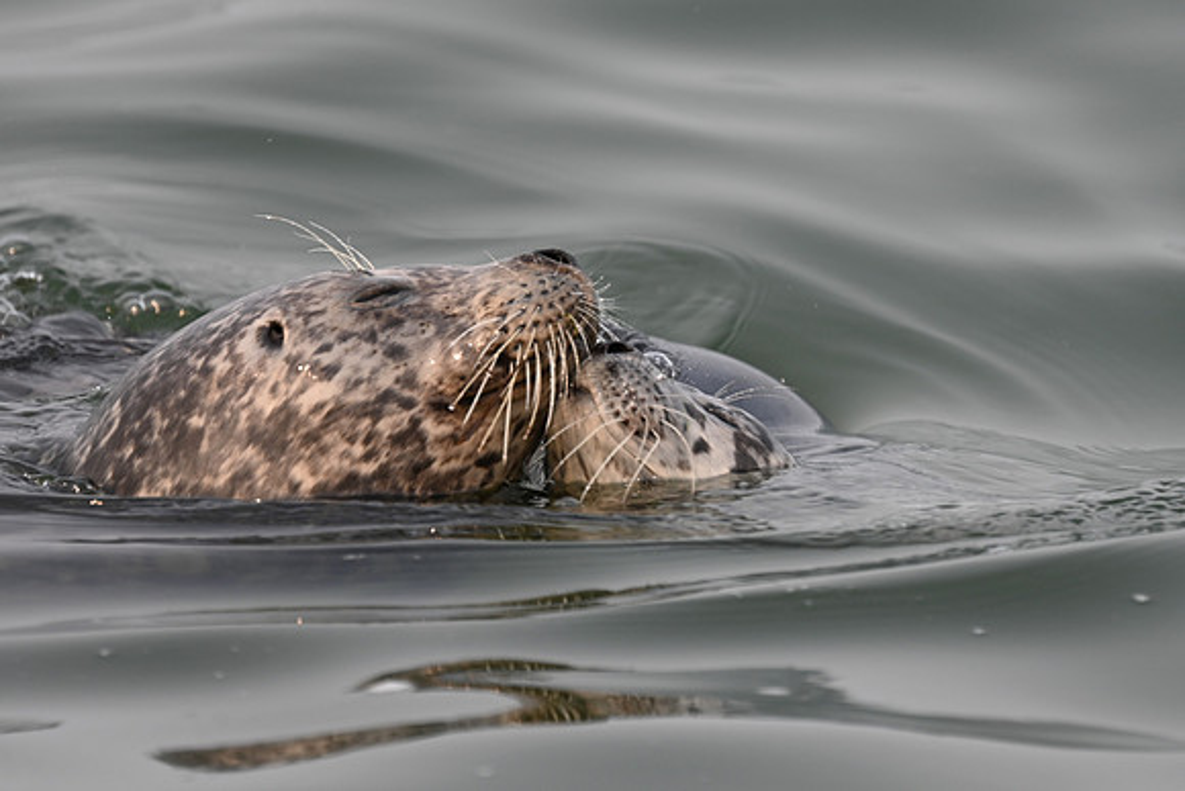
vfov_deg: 1.7
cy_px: 396
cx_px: 592
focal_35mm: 800
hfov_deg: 2.6
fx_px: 26338
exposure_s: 1/800
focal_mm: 800
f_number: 6.3
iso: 280
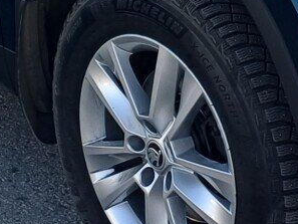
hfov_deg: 12.0
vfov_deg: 8.7
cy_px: -171
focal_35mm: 164
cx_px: 179
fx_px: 1412
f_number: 1.8
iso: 50
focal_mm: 4.65
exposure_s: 1/374
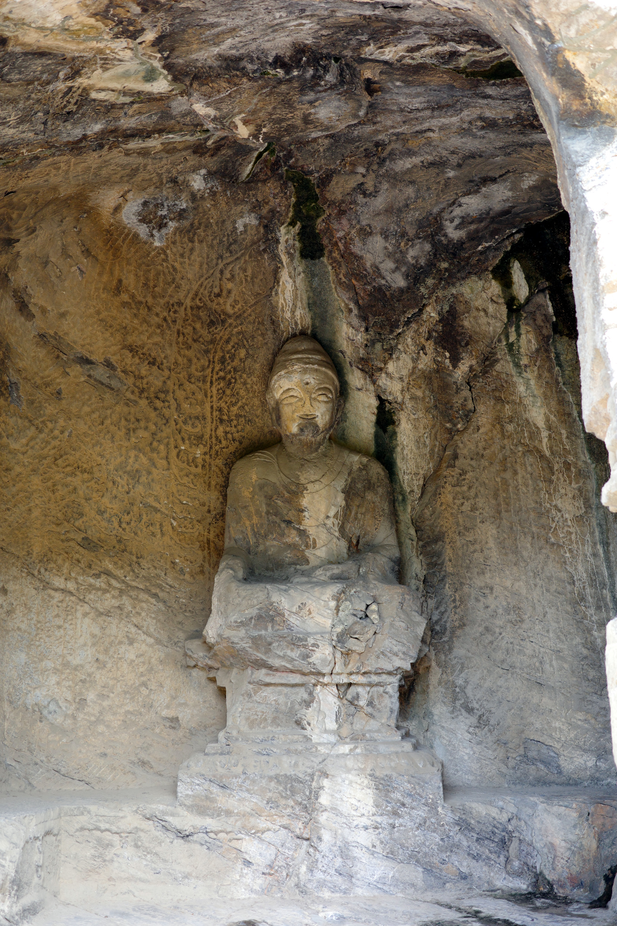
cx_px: 308
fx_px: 1028
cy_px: 463
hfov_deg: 33.4
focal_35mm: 40
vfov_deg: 48.5
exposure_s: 1/125
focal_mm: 26
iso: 200
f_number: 2.8
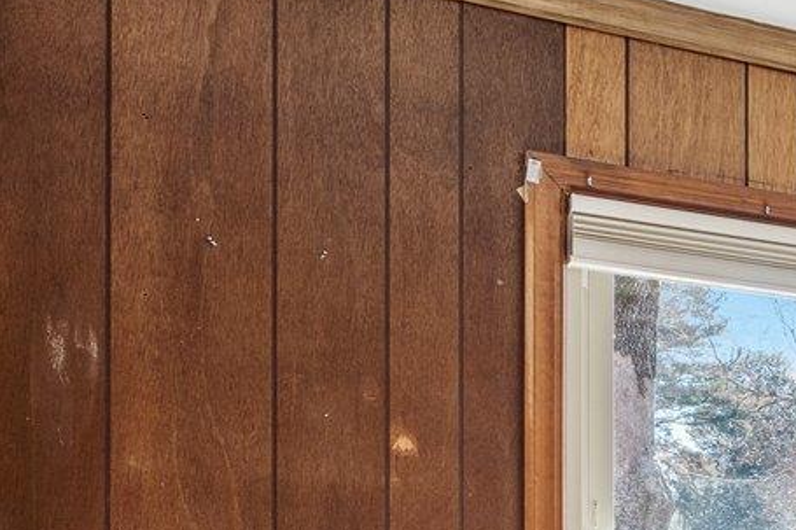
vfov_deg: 17.8
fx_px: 1591
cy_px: 671
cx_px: 1594
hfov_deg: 18.4
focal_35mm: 72
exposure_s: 1/80
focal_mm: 16
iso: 250
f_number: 9
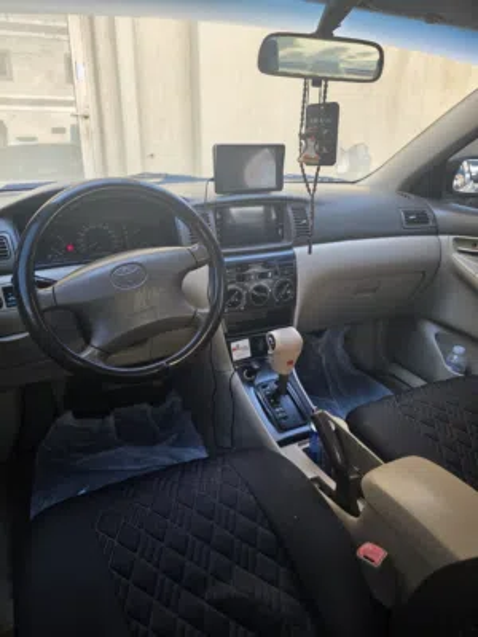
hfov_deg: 58.9
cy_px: 318
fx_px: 423
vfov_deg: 73.9
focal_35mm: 23
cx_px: 239
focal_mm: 6.3
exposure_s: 1/180
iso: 100
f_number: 1.7
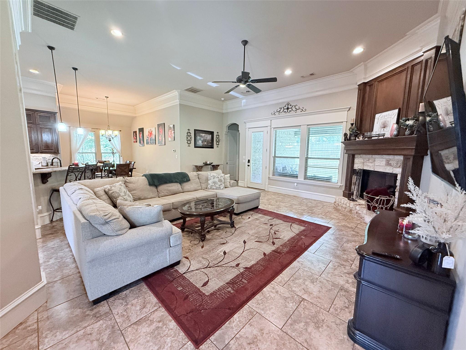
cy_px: 175
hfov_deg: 102.1
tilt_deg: -6.9
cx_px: 233
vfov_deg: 85.7
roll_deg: -1.5
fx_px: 188
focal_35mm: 14
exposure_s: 1/60
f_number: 2.2
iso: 500
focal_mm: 2.22
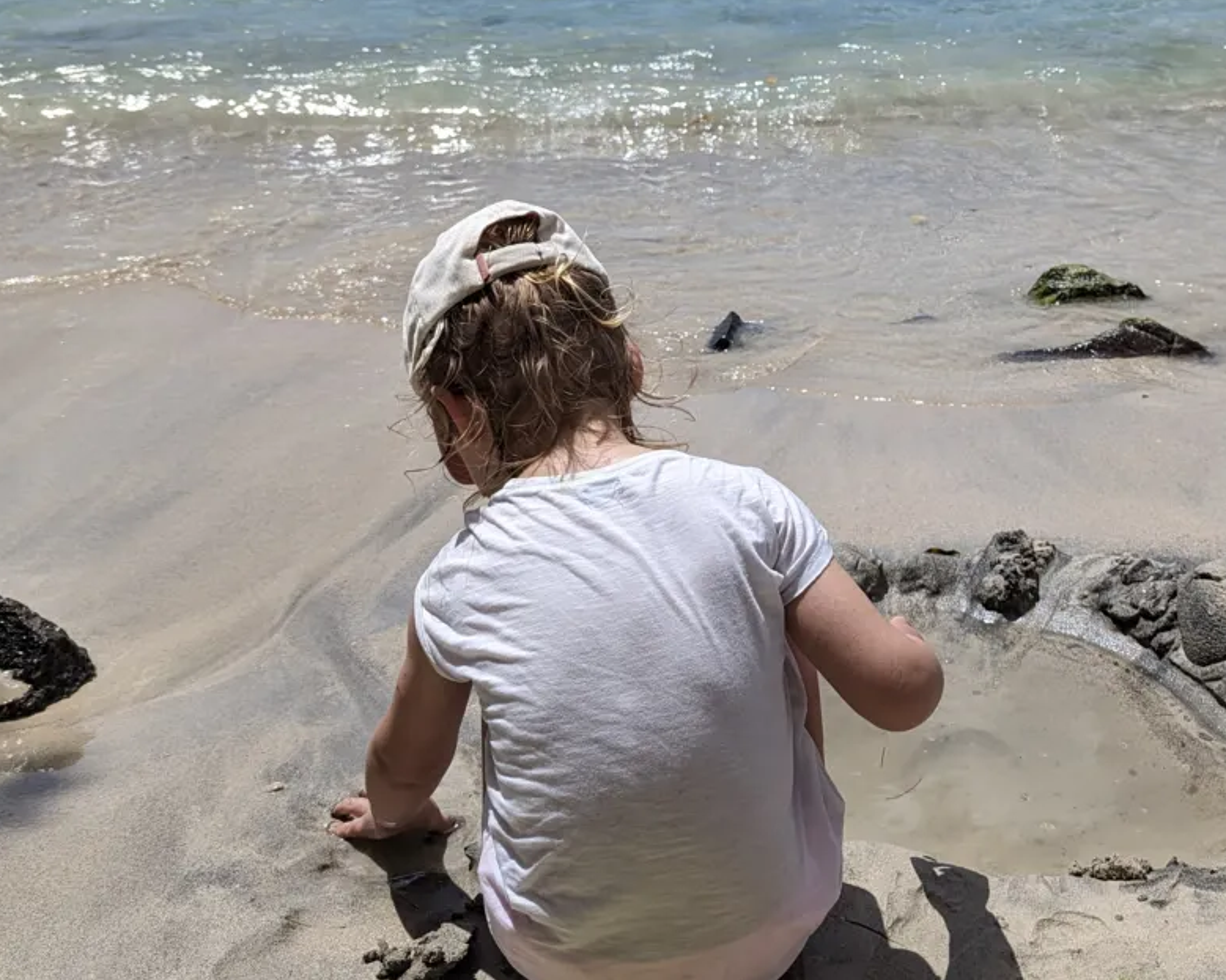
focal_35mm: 48
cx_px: 866
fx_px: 1741
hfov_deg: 38.1
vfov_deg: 30.7
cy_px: 195
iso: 40
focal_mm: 6.81
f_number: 1.85
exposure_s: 1/3906
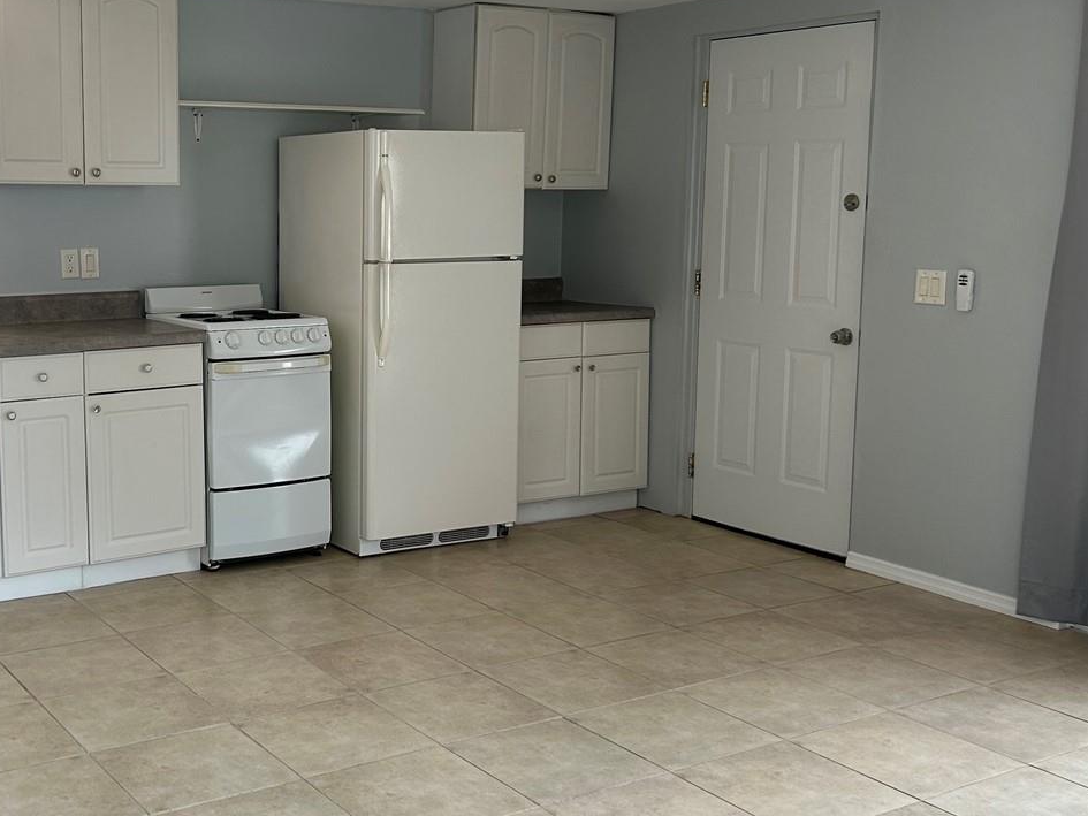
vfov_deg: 32.8
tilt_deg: -6.9
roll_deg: +0.5
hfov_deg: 41.9
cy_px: 346
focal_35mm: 44
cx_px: 304
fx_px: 1383
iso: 80
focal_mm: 5.7
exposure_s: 1/121
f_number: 1.5
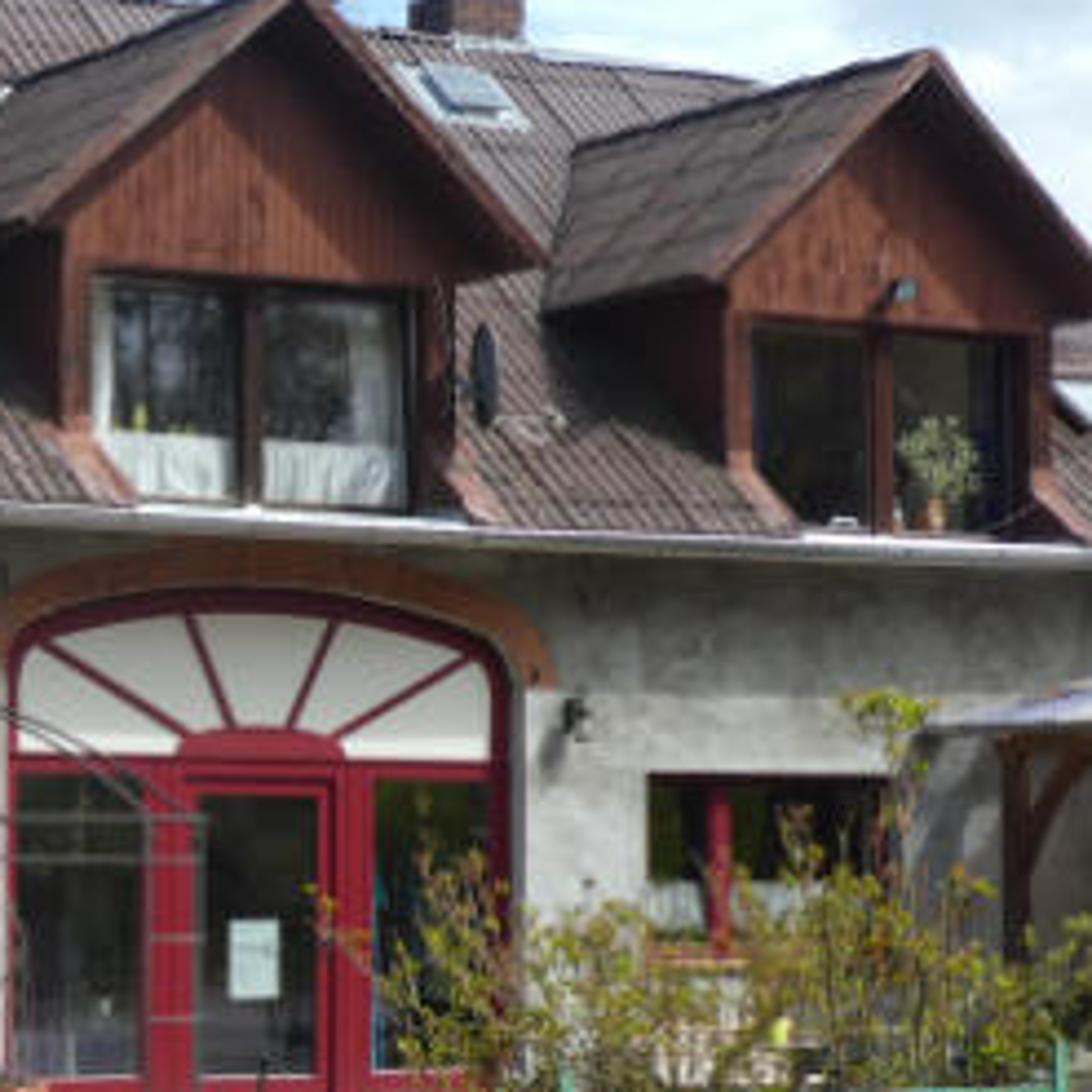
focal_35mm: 101
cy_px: 632
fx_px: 3605
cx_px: 133
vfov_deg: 17.2
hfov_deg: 17.0
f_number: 4
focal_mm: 8.4
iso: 80
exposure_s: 1/320
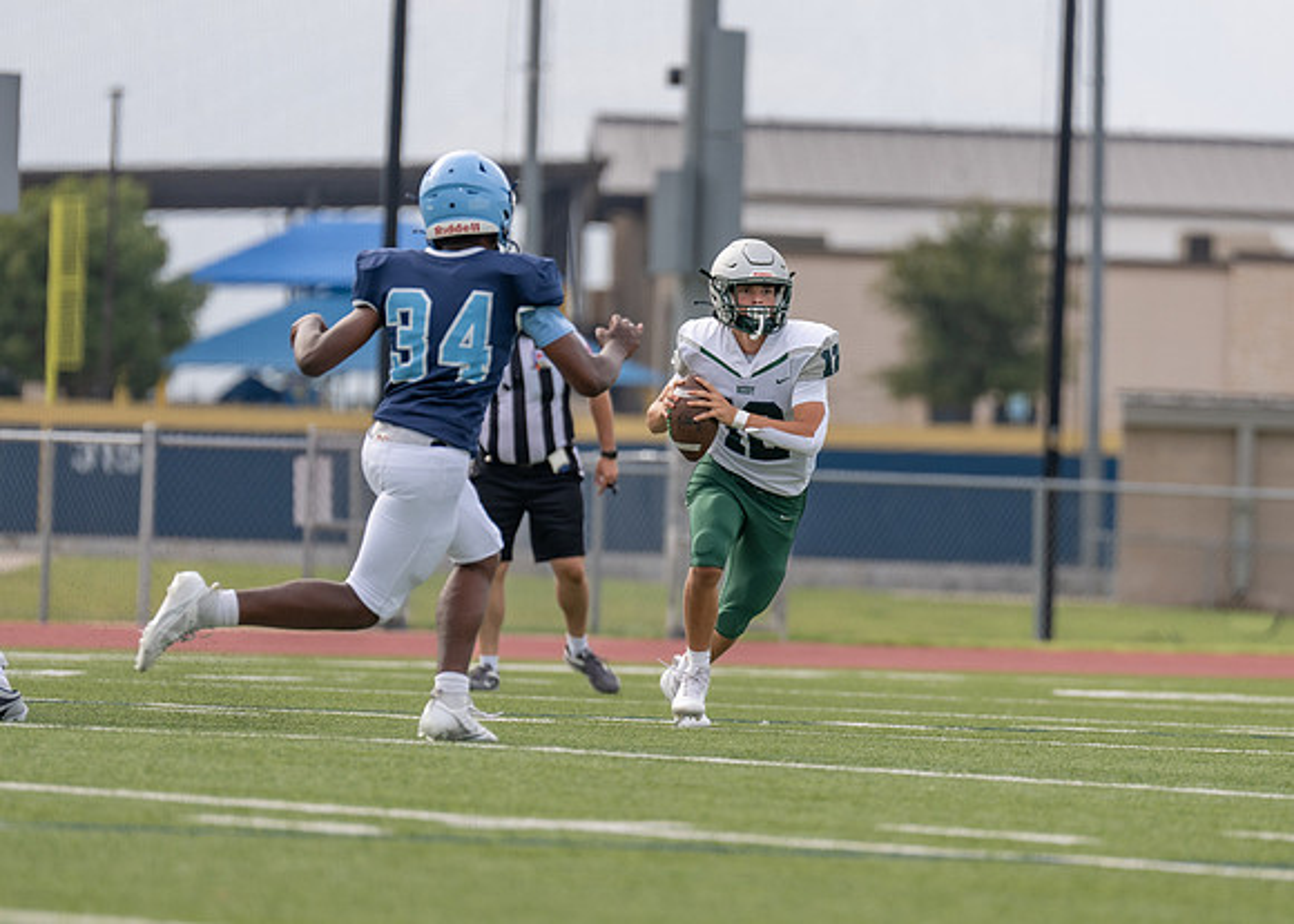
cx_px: 780
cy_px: 488
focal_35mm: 350
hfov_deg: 5.8
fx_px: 12859
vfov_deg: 4.1
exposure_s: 1/1250
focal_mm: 200
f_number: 2.8
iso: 100
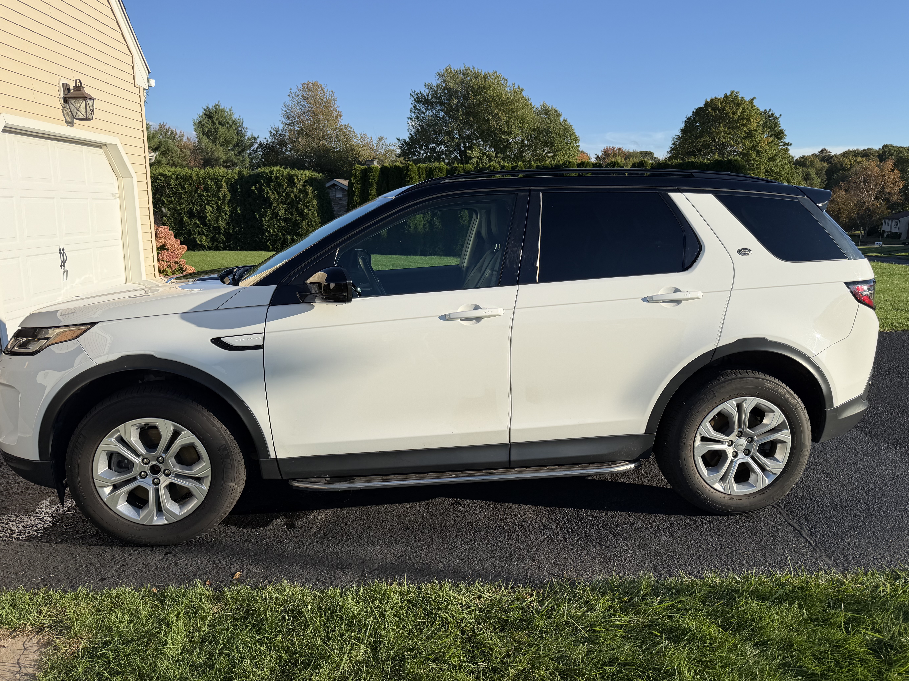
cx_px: 470
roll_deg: -0.9
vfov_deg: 54.9
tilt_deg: -11.8
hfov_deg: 69.4
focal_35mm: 25
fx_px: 656
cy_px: 347
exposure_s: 1/4673
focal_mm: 6.76
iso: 80
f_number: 1.78
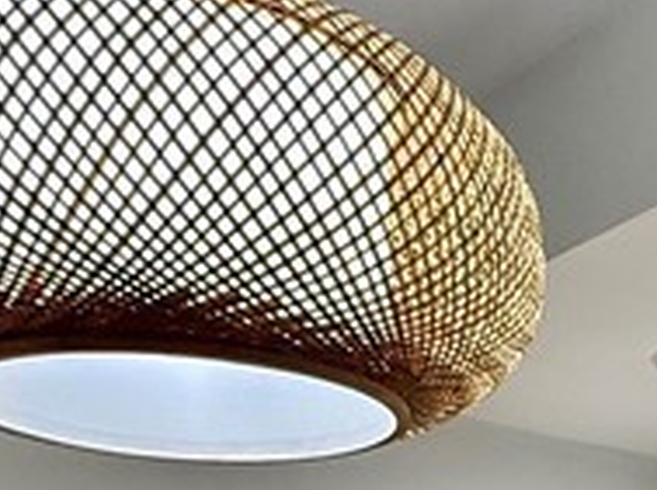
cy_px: 810
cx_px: 911
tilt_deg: +0.7
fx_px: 1440
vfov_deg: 16.8
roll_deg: +1.3
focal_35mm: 76
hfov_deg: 22.3
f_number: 2.2
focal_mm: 2.22
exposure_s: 1/120
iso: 125
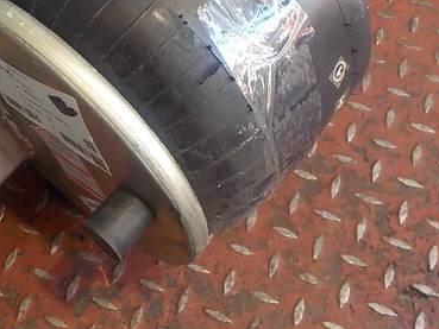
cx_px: 131
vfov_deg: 27.5
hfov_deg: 36.3
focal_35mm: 52
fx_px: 660
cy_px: 65
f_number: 3.3
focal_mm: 4.1
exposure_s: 1/30
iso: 280
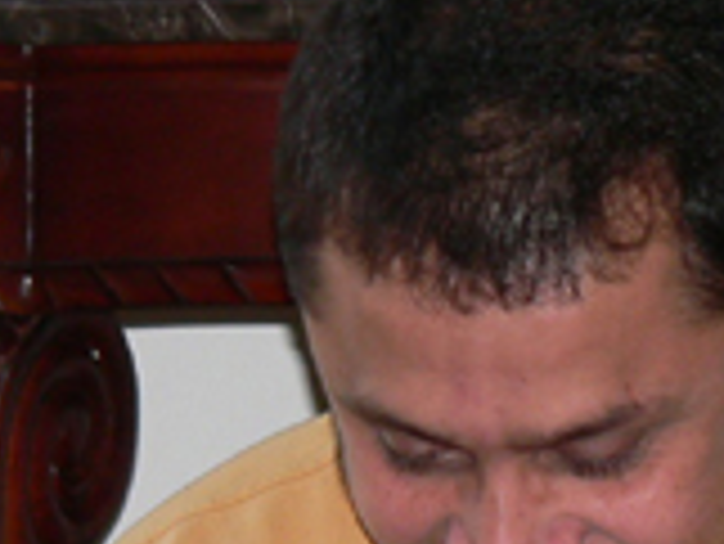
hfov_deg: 4.8
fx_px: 8582
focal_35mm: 410
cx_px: 580
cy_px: 728
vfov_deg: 3.6
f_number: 2.8
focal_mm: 18.3
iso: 100
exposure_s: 1/60
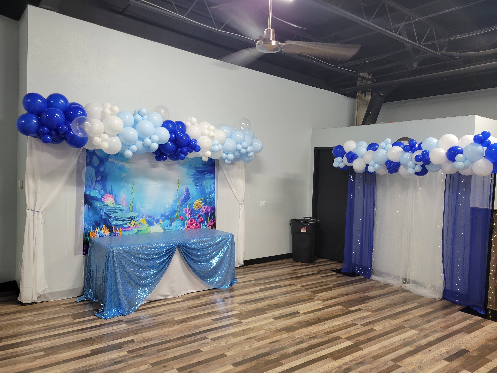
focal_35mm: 26
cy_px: 186
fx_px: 373
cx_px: 248
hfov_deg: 67.3
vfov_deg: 53.1
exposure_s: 1/40
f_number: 1.8
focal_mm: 5.4
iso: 160
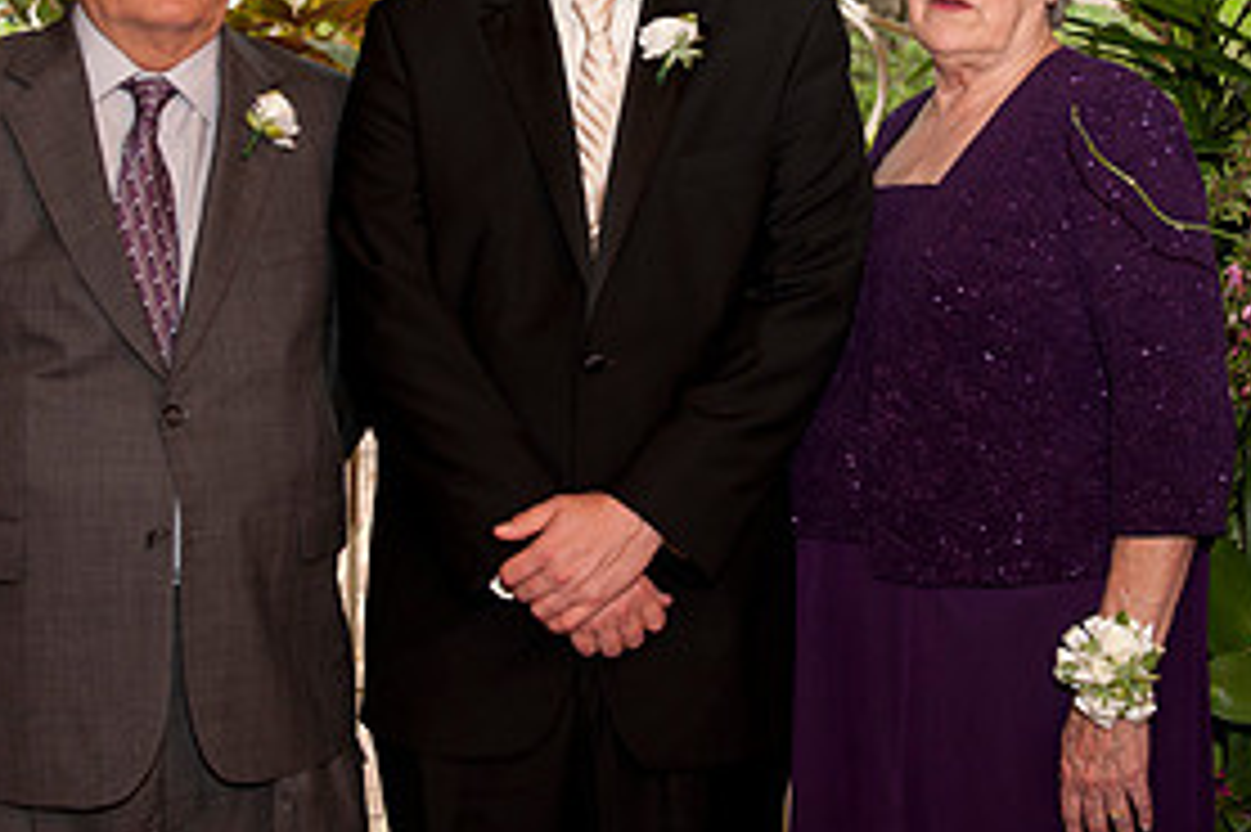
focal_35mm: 73
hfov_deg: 27.7
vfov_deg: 18.5
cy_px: 162
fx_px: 2535
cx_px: 630
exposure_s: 1/125
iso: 250
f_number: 4
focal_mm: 35
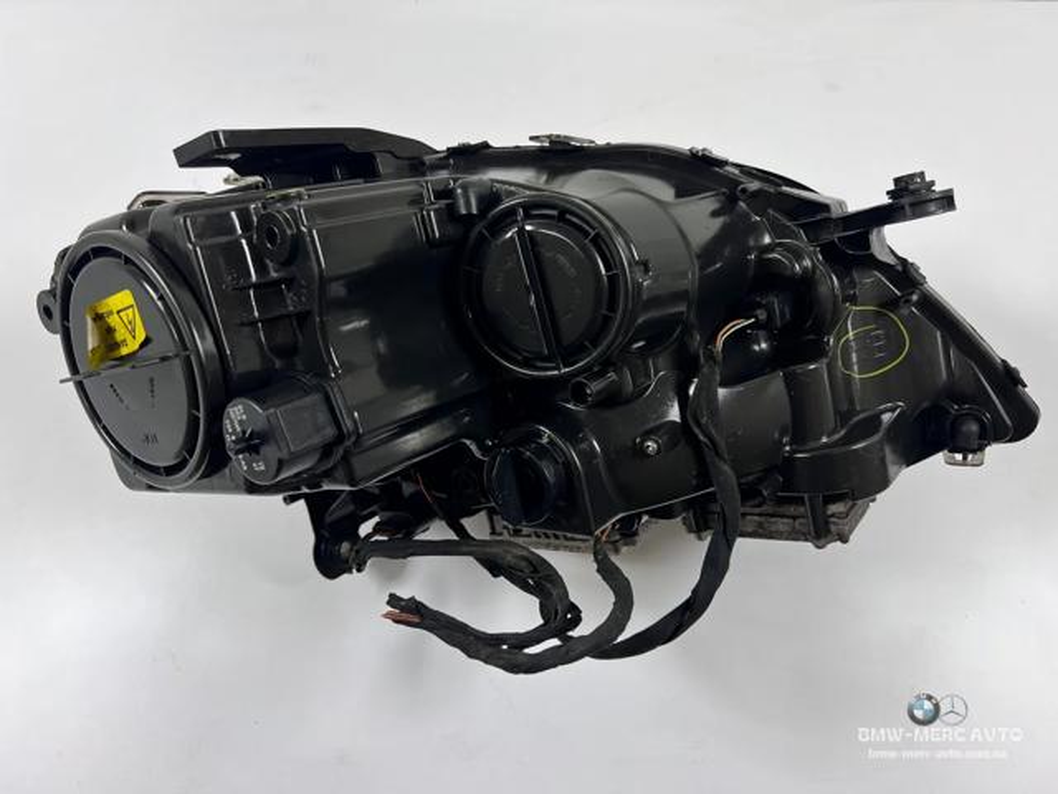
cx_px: 529
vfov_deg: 53.1
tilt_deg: -69.2
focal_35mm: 26
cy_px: 397
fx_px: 795
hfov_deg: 67.3
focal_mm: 5.7
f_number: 1.5
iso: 64
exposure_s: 1/100
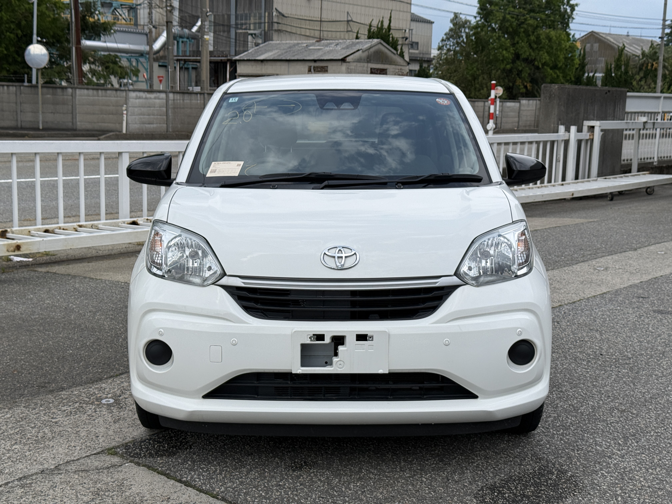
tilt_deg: -9.1
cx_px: 336
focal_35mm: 48
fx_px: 932
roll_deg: -1.5
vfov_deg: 30.3
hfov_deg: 39.7
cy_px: 252
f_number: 1.78
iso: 64
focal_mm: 6.76
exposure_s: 1/6024
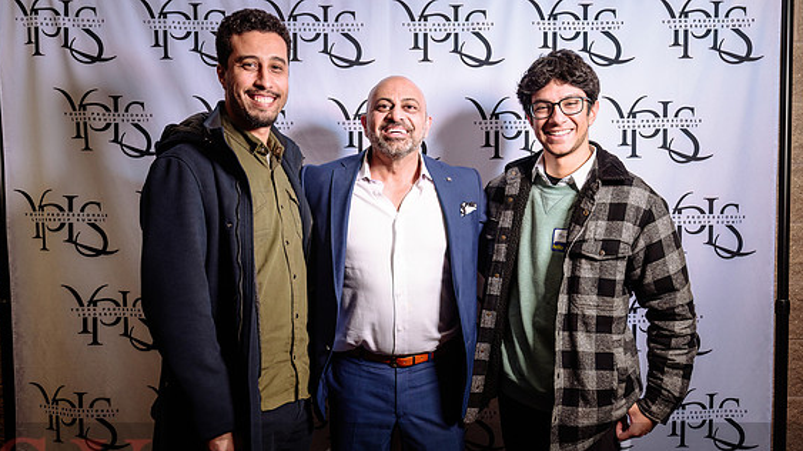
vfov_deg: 33.6
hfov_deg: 56.6
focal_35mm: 35
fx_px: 745
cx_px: 425
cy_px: 262
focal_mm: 31
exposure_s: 1/160
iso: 500
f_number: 2.8
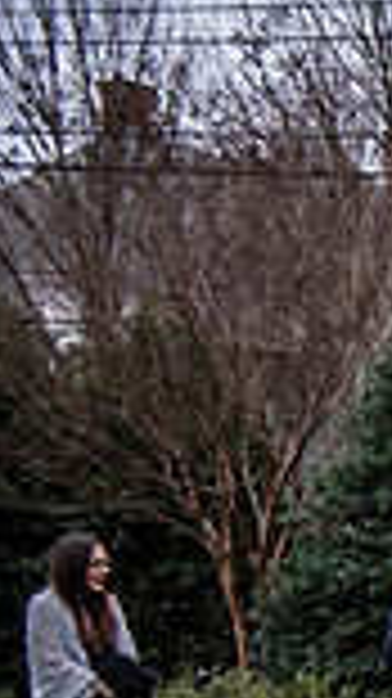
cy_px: 781
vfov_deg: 14.1
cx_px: 1284
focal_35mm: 149
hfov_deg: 7.0
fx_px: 2758
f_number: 2.8
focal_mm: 38
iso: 250
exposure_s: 1/200
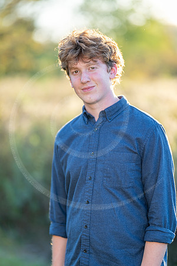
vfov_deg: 23.9
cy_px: 133
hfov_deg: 16.1
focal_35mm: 85
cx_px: 88
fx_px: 627
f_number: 1.2
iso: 125
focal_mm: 85
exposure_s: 1/1000
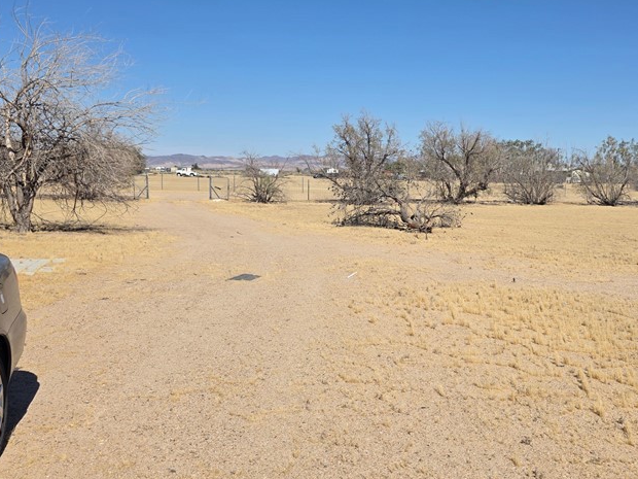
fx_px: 700
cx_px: 398
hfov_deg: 48.5
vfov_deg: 37.7
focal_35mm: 38
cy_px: 252
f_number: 1.7
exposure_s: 1/7944
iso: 50
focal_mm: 6.3
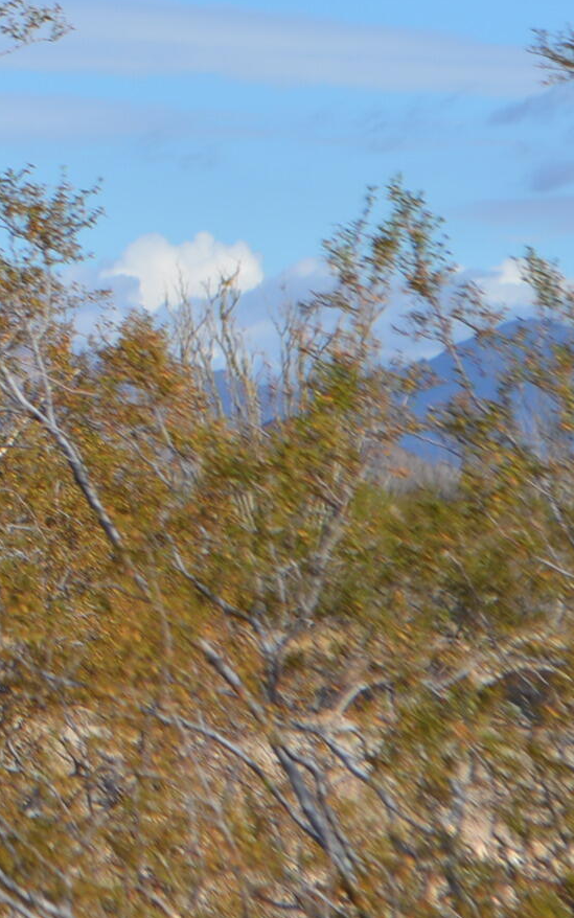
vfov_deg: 7.3
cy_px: 280
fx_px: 7175
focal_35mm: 287
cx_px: -814
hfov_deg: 4.5
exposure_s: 1/320
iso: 100
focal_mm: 55
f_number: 9
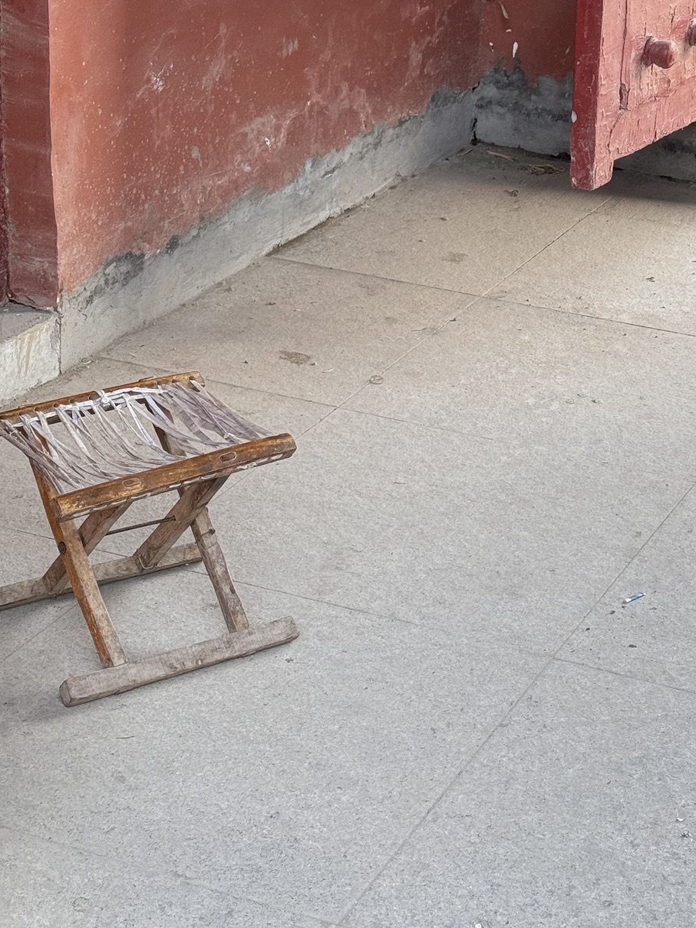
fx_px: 2145
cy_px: 250
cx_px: 534
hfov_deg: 18.3
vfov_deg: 24.2
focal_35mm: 80
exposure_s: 1/267
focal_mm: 6.76
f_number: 1.78
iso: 64
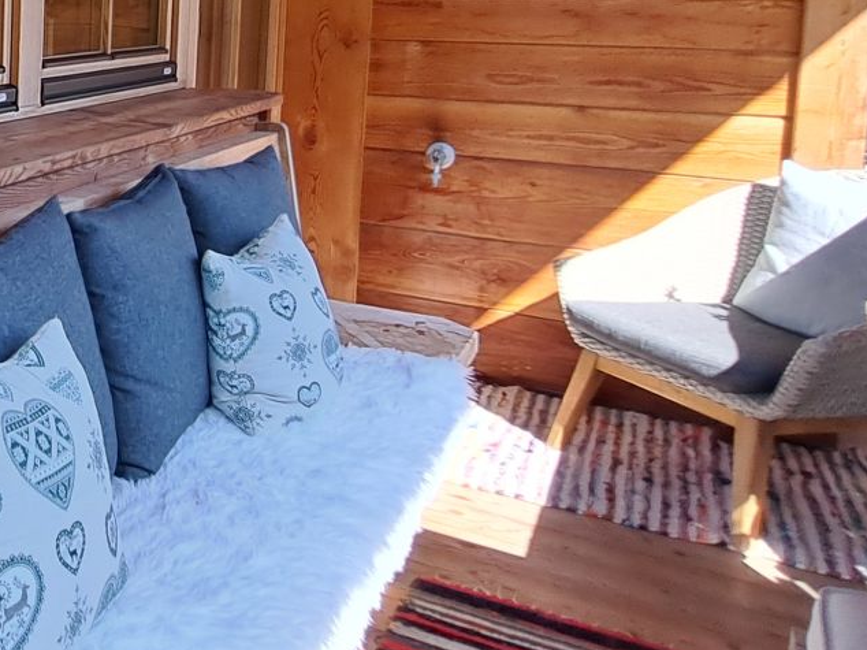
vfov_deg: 32.6
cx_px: -157
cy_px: 63
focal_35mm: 42
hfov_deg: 35.7
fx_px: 1052
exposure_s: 1/116
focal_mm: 1.74
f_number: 2.2
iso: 50
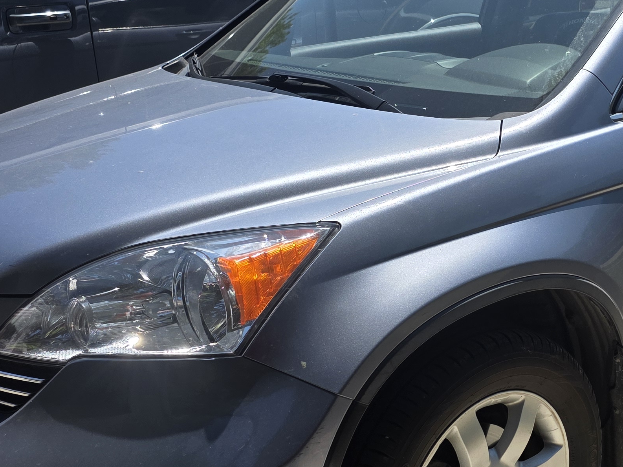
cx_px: 538
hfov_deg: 31.9
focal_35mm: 58
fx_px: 1044
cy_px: 255
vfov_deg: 25.2
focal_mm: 6.3
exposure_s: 1/5017
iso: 80
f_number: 1.7
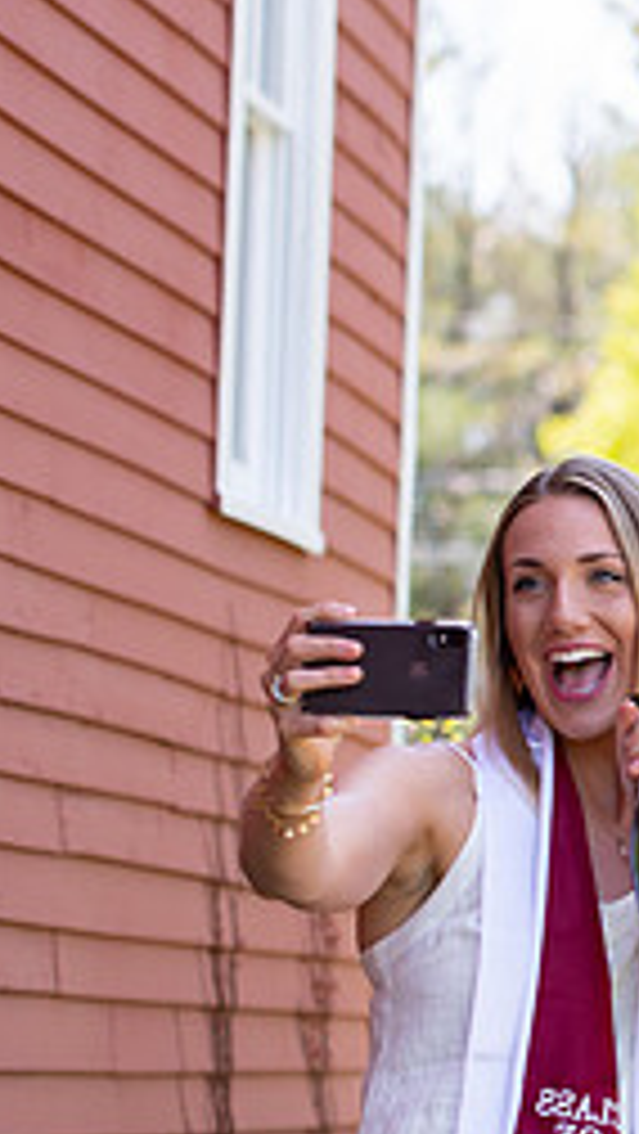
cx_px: 958
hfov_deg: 4.8
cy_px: 826
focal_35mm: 253
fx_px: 7611
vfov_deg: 8.5
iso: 100
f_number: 2.8
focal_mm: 70
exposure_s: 1/250
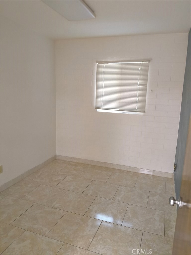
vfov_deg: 69.4
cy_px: 128
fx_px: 184
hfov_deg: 54.9
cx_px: 96
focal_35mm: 25
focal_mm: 3.08
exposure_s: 1/24
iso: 640
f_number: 2
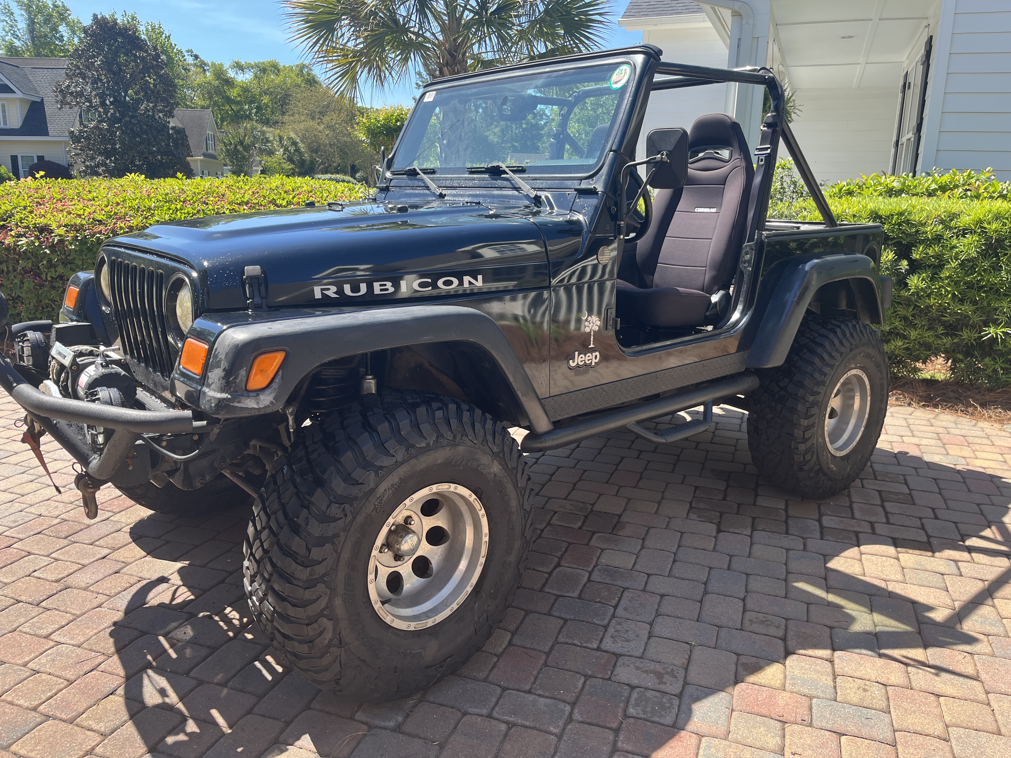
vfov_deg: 53.1
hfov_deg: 67.3
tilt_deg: -12.9
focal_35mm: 26
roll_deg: +0.4
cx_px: 506
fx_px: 759
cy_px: 379
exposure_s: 1/718
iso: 50
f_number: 1.6
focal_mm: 5.1
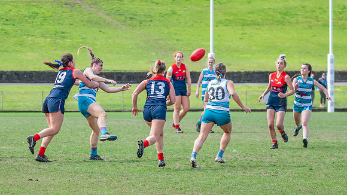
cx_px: 101
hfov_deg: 7.9
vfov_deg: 4.5
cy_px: 100
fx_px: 2495
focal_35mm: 271
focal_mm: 150
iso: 800
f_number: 5.6
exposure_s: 1/1600
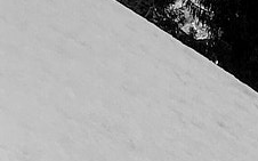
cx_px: 575
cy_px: 370
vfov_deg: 5.8
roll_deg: -0.4
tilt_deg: +15.9
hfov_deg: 8.9
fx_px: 1532
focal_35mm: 218
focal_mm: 4.15
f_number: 2.2
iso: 25
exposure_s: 1/238
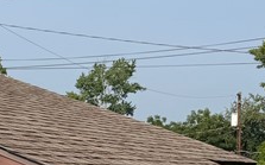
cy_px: 197
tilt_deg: -5.6
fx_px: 844
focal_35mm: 117
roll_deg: -2.8
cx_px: -307
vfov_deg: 11.0
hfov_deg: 14.1
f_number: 1.78
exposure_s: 1/4673
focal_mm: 6.76
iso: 80
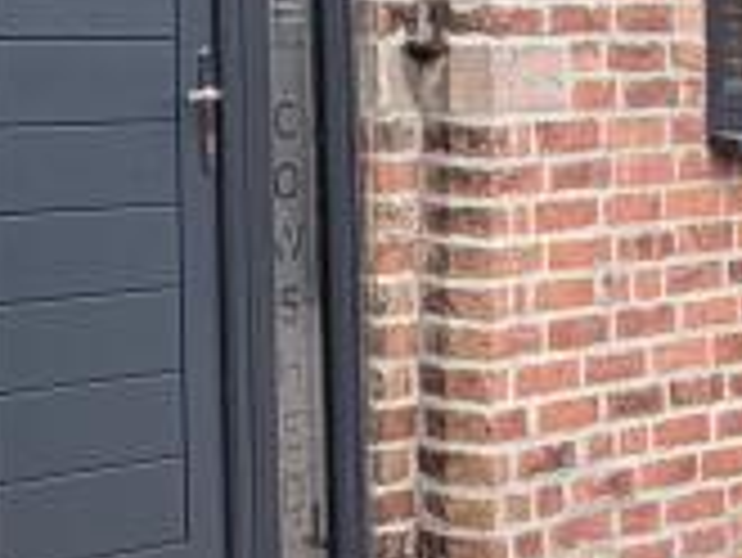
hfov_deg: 18.8
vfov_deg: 16.2
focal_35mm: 87
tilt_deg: +4.2
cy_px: -135
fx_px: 1866
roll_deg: -0.1
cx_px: -486
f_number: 2.2
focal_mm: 2.22
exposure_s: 1/770
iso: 32
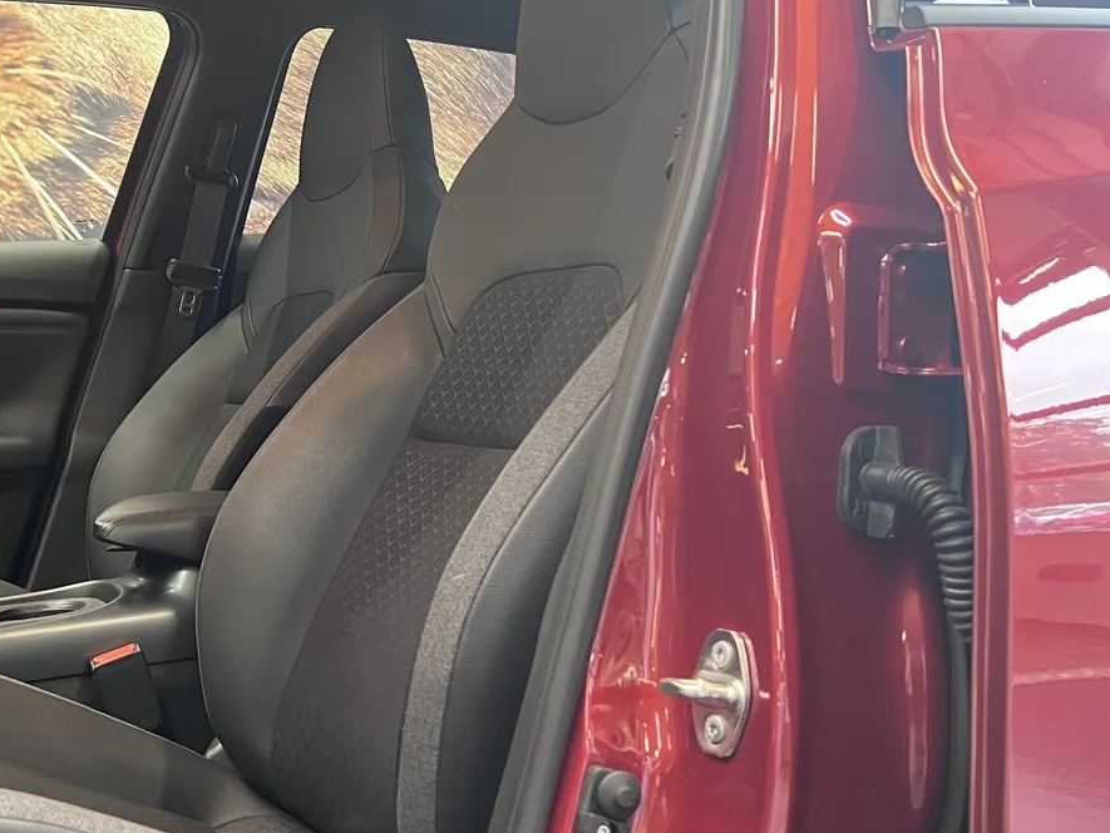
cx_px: 123
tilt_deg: +2.2
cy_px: 326
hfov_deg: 37.9
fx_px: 1507
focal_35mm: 47
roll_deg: -0.5
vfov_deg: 30.8
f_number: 1.5
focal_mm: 5.7
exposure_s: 1/60
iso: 320
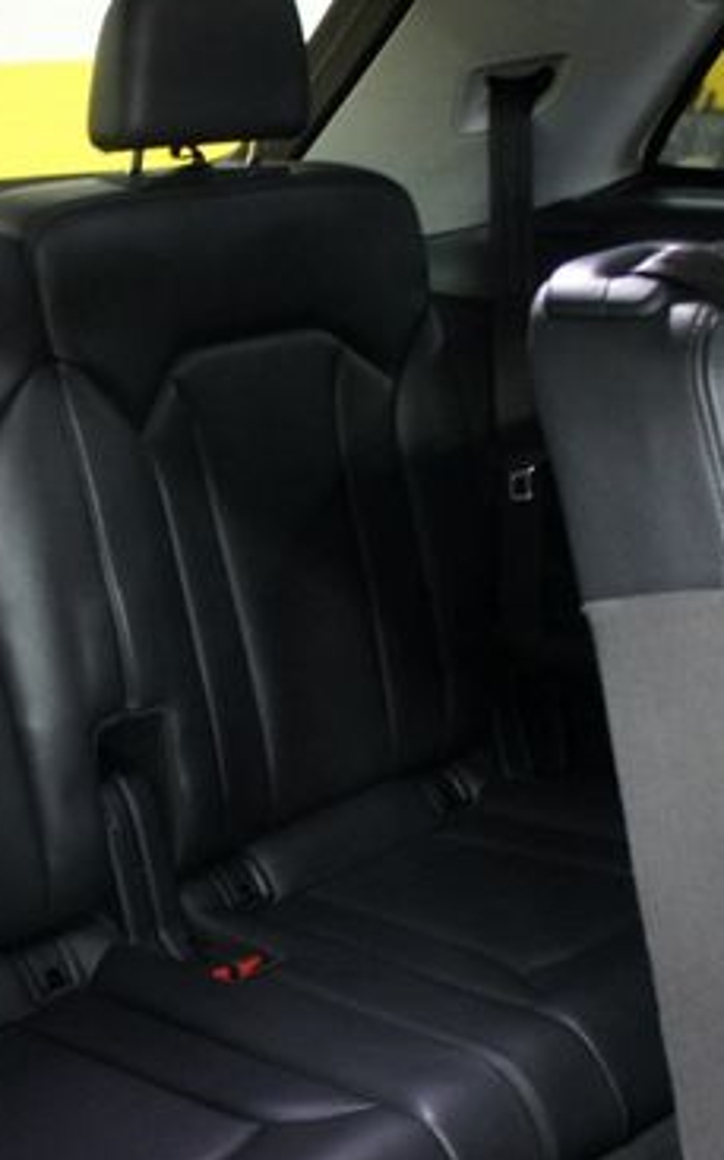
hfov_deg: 25.4
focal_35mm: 48
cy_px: 648
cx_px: -22
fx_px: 1517
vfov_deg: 41.8
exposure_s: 1/10
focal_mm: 18
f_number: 3.5
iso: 1600
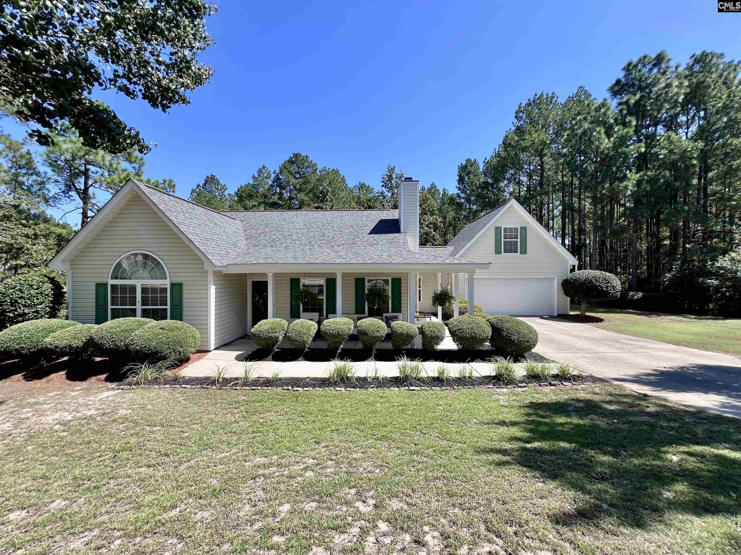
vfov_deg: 89.9
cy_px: 278
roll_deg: +0.1
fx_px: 278
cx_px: 370
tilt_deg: -1.4
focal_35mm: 13
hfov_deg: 106.2
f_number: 1.8
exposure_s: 1/803
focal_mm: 1.57
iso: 32
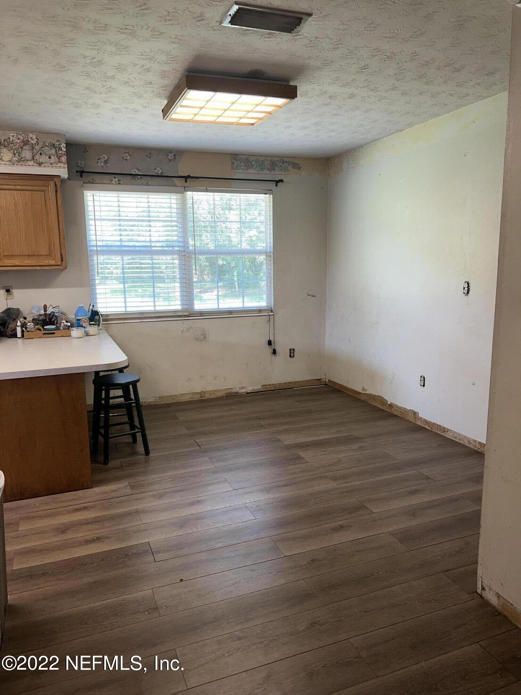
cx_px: 260
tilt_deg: -9.6
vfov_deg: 67.3
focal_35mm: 26
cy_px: 348
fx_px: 522
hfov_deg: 53.1
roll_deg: +0.3
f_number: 1.5
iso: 32
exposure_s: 1/50
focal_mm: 5.7
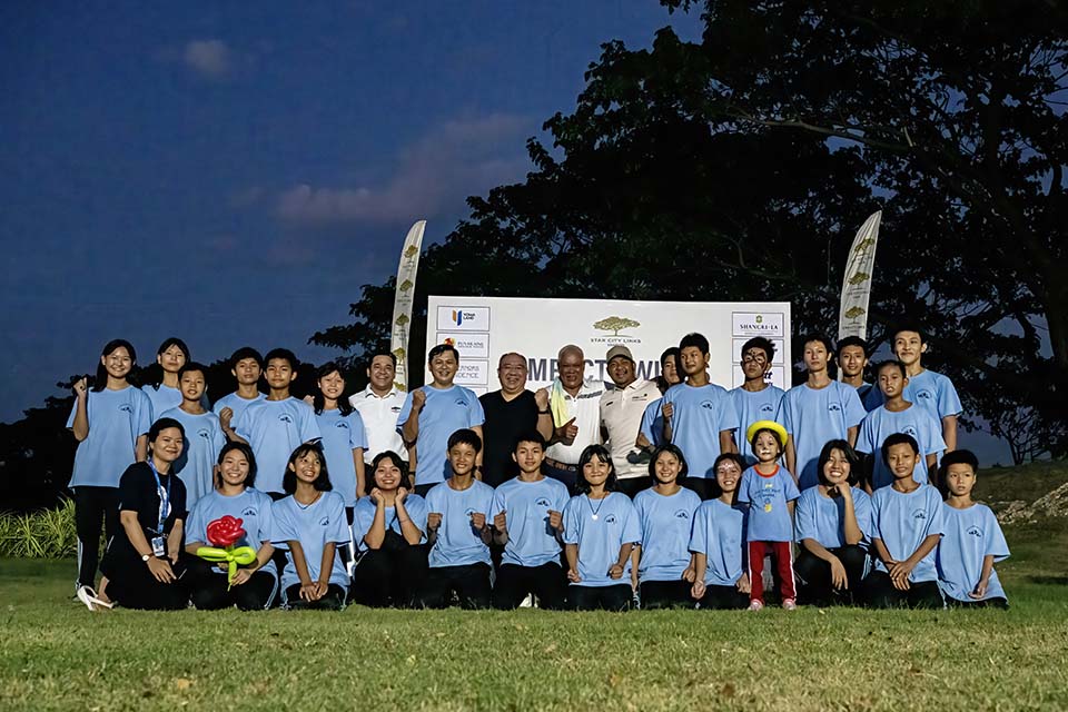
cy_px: 356
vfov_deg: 40.5
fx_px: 964
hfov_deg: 58.0
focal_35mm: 32
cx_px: 534
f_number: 6.3
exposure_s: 1/320
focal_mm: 32.5
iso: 16000
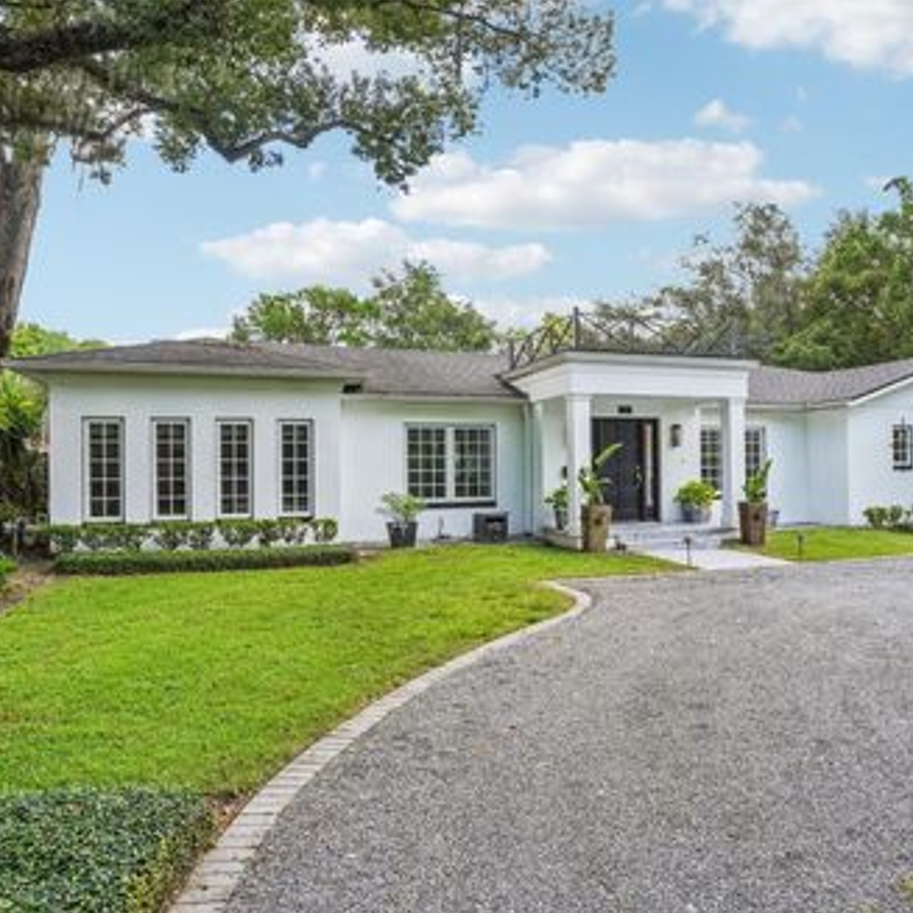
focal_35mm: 26
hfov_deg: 60.5
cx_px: 544
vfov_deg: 60.9
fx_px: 776
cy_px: 462
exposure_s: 1/30
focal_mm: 20
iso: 200
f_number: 20
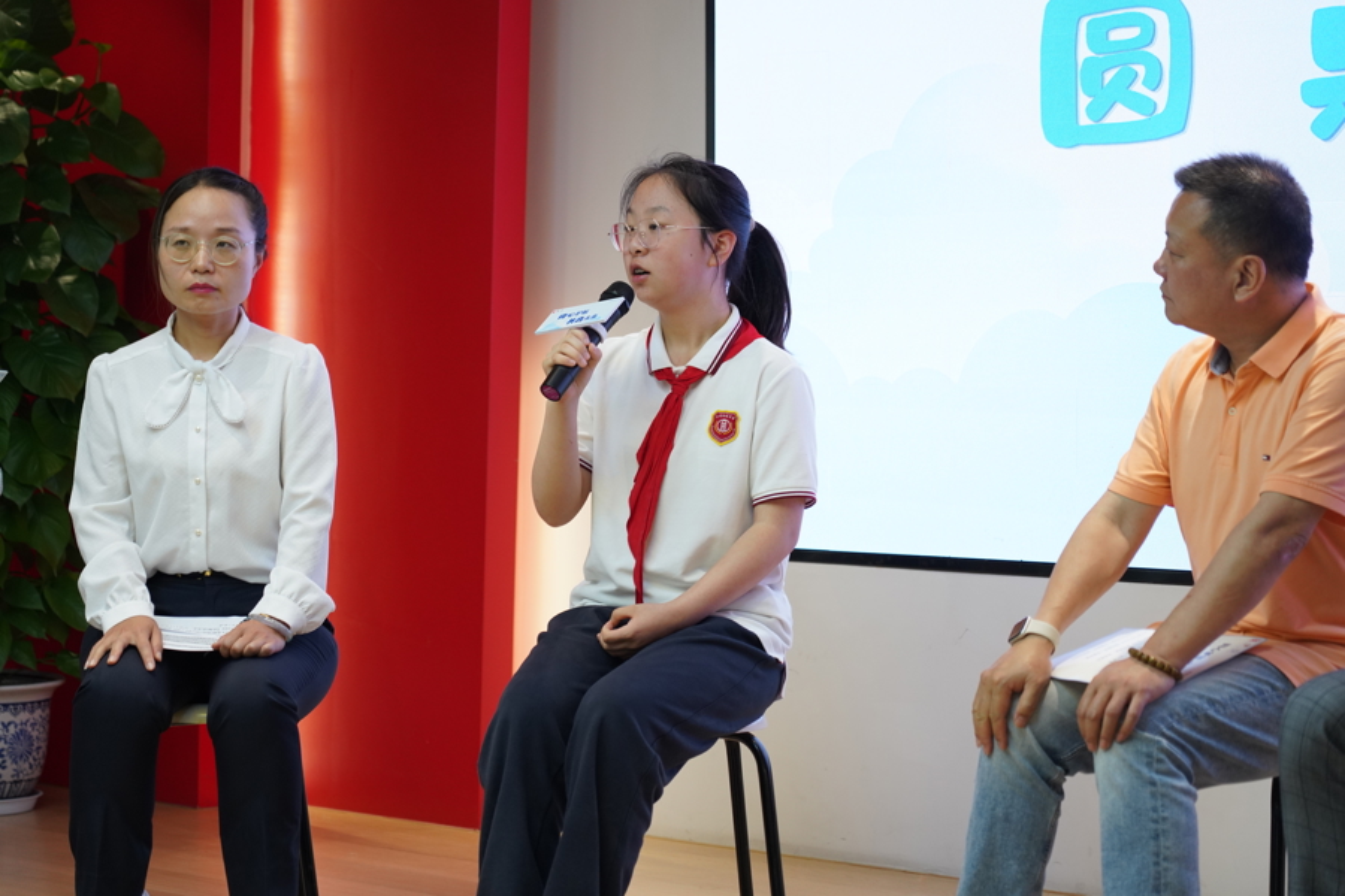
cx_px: 672
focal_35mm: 105
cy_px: 448
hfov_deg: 19.5
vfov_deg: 13.0
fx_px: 3923
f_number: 4
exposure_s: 1/160
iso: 1000
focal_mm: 105
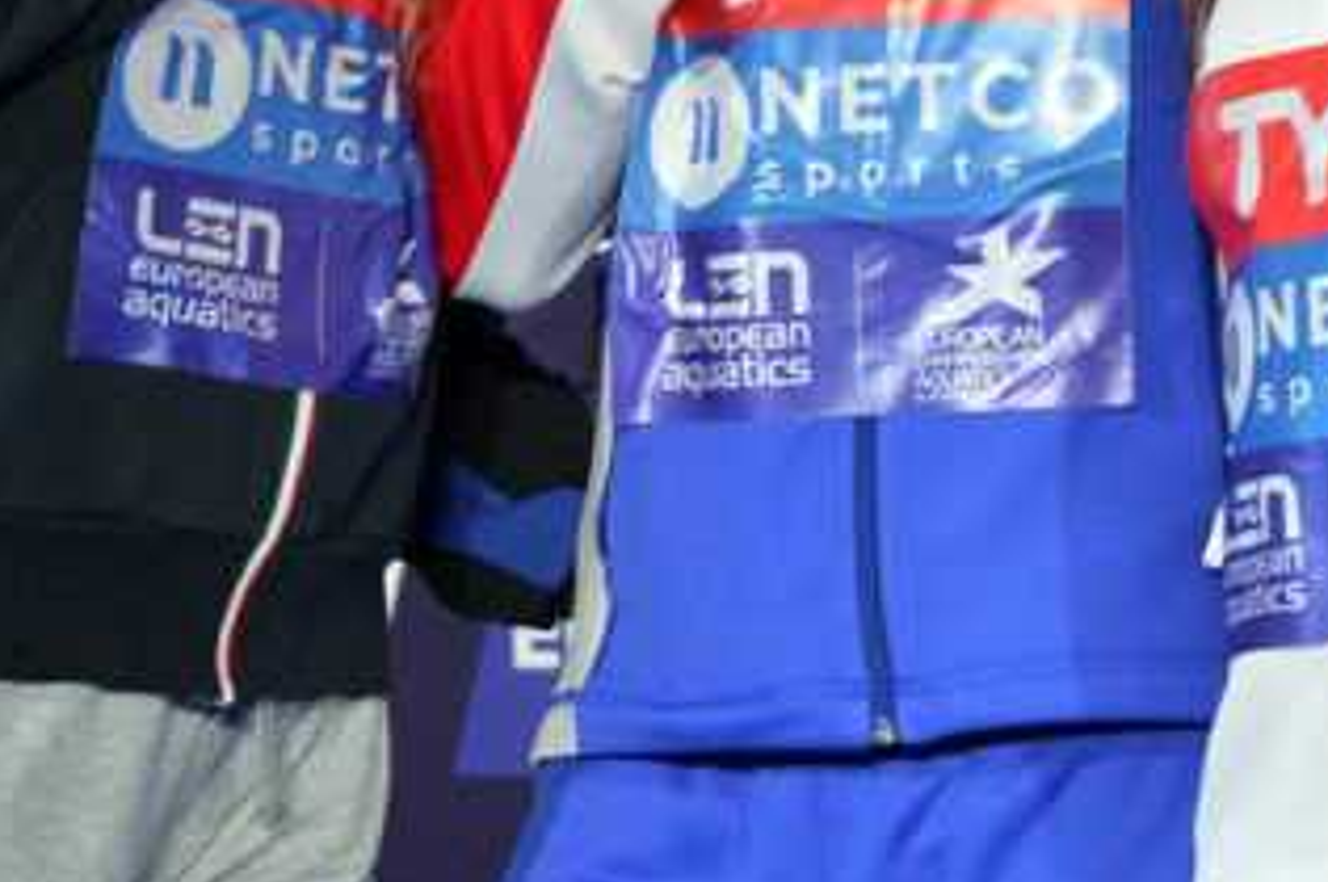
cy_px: -151
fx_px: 23879
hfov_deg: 3.2
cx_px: 853
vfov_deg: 2.1
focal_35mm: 648
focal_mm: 200
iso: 2000
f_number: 4.5
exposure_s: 1/200
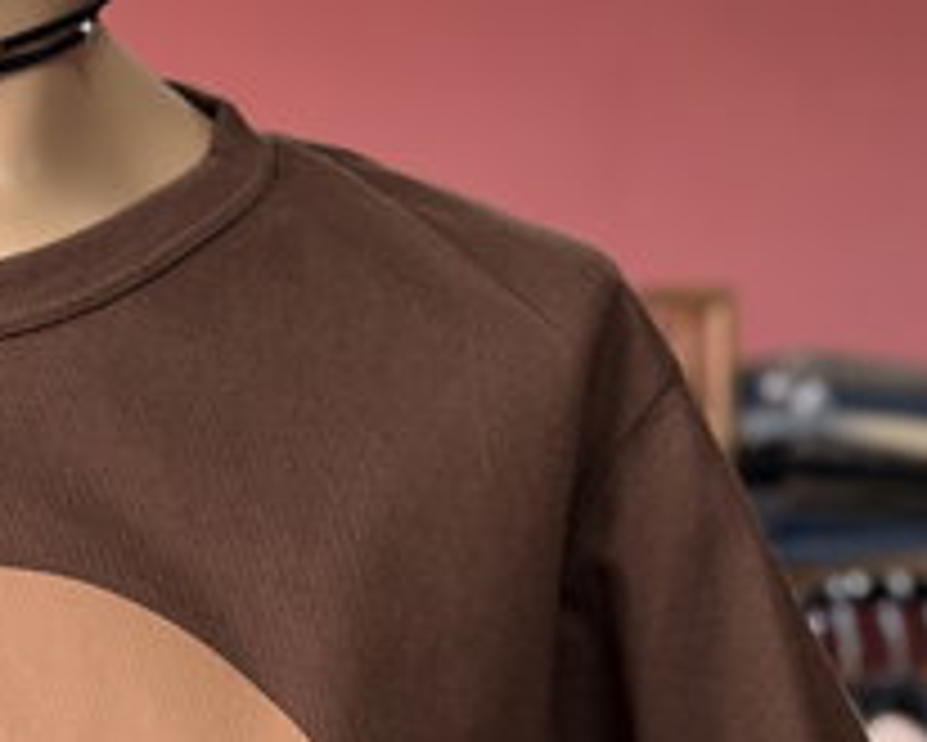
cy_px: 1162
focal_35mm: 121
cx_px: 220
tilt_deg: -7.1
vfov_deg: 12.1
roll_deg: +1.6
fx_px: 3321
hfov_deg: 15.8
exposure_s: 1/122
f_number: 1.78
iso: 50
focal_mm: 6.76
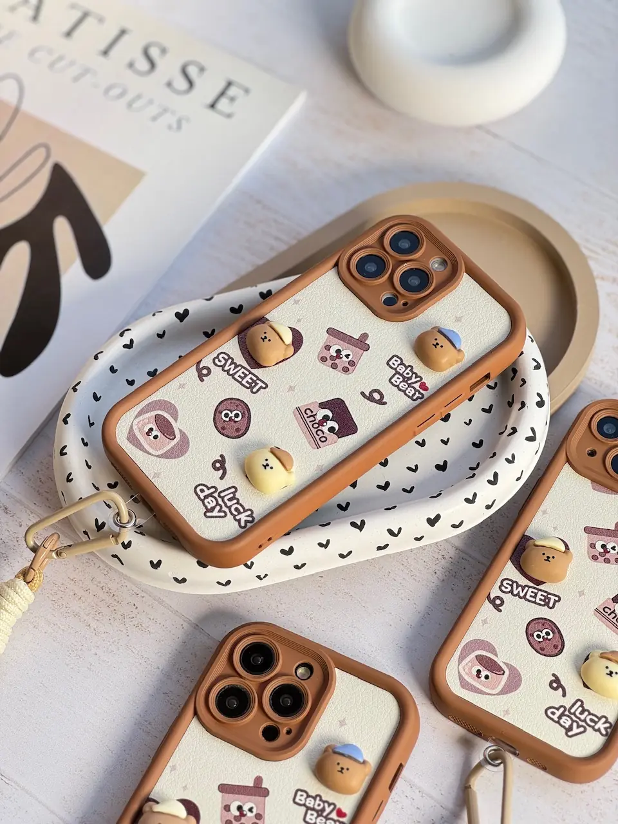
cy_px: 412
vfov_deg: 25.3
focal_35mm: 77
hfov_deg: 19.1
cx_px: 309
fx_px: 1833
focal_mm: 9
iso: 50
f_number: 2.8
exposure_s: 1/99
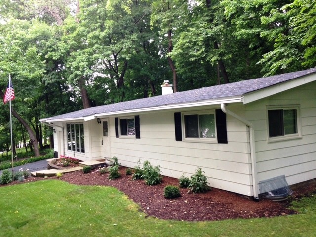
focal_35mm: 33
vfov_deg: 42.9
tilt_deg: -1.0
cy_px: 118
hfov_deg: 55.4
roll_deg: +2.5
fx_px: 301
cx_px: 158
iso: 64
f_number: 2.4
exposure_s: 1/60
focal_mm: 4.12
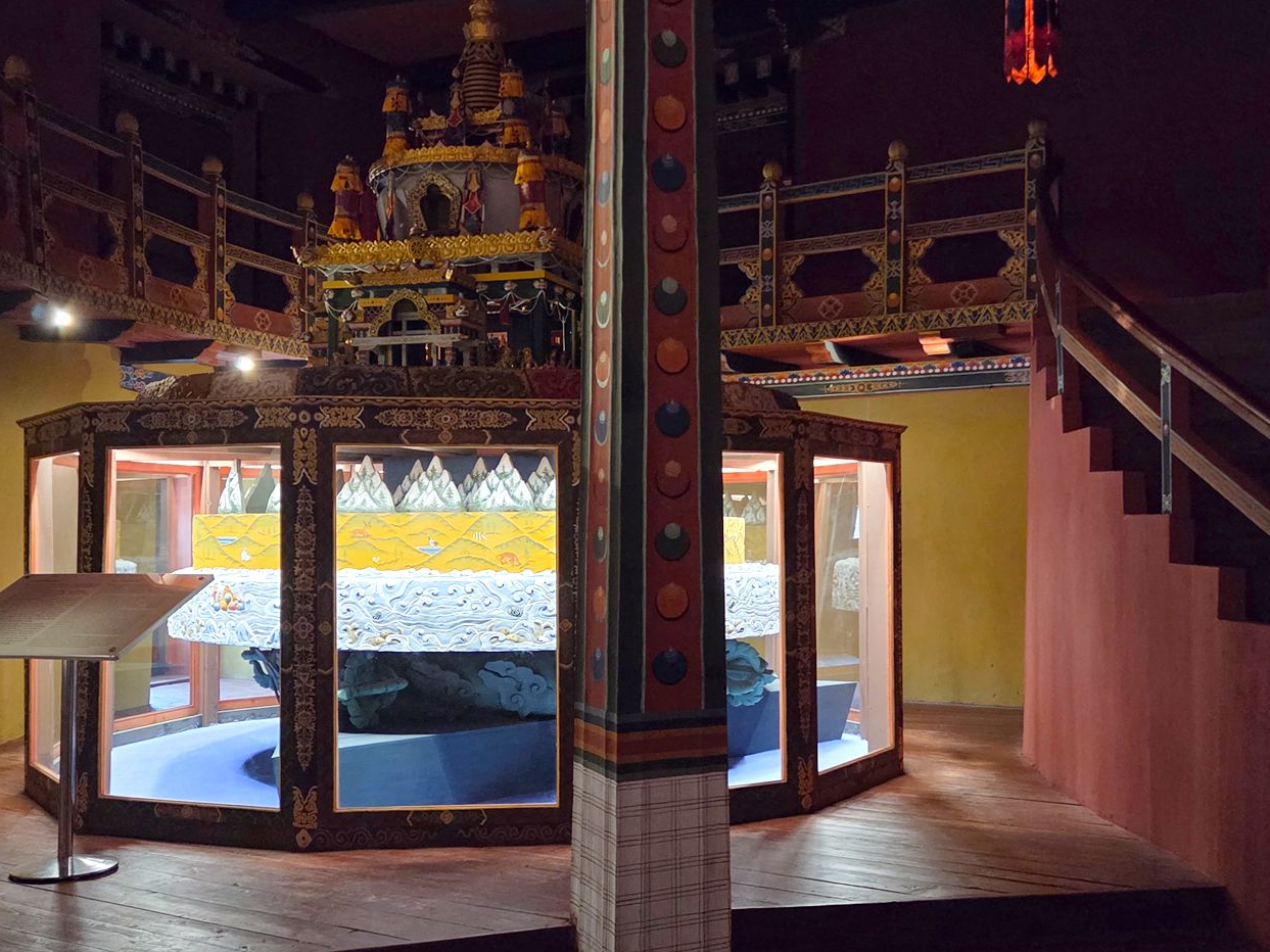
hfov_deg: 50.1
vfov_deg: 38.7
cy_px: 497
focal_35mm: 37
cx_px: 683
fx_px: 1357
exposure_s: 1/120
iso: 1000
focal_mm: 5.4
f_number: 1.8
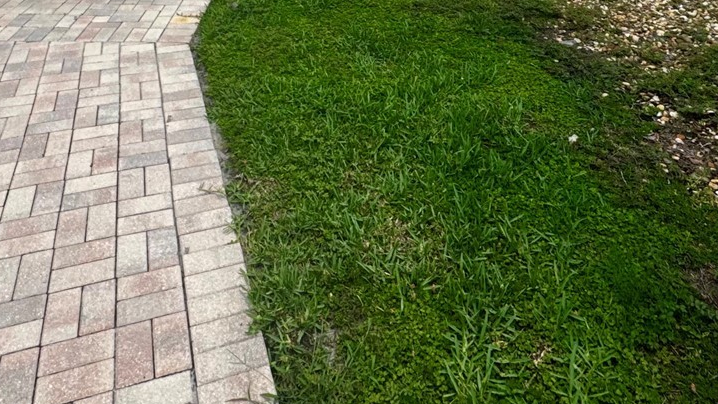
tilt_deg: -7.5
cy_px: -168
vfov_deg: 26.9
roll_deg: -1.6
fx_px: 647
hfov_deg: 58.0
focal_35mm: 34
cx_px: 343
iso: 50
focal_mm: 2.22
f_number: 2.2
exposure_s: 1/1420
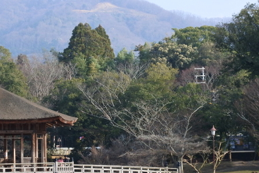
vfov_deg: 6.9
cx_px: 146
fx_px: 1433
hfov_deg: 10.3
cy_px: 110
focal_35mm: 199
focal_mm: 27.5
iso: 180
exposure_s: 1/250
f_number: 5.6
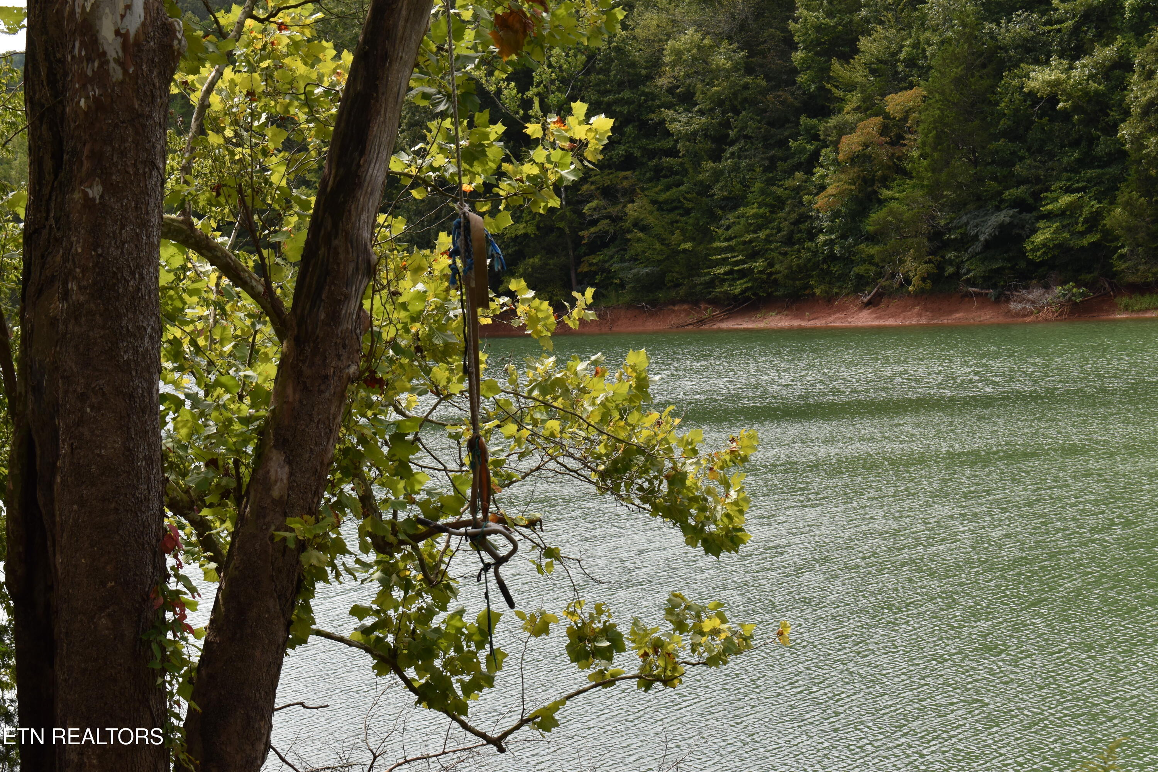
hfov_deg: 24.6
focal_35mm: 82
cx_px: 579
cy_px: 386
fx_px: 2654
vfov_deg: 16.6
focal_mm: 55
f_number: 8
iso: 140
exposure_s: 1/250
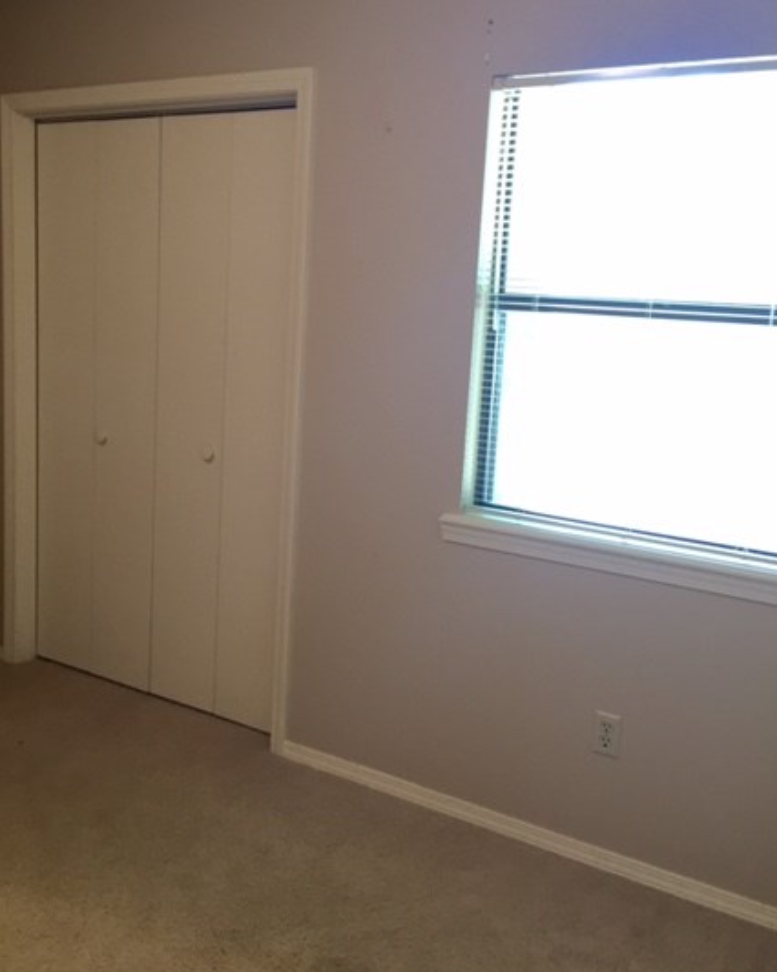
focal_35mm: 34
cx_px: 350
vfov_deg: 52.8
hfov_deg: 43.3
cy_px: 461
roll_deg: -3.0
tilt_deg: -7.1
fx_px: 978
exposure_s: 1/30
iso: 80
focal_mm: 4.15
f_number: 2.2
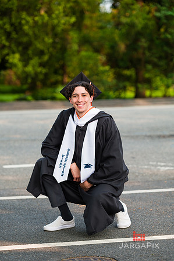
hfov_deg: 10.5
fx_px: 945
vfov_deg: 15.8
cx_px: 87
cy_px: 130
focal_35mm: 130
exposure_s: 1/640
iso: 200
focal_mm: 130
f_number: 3.2
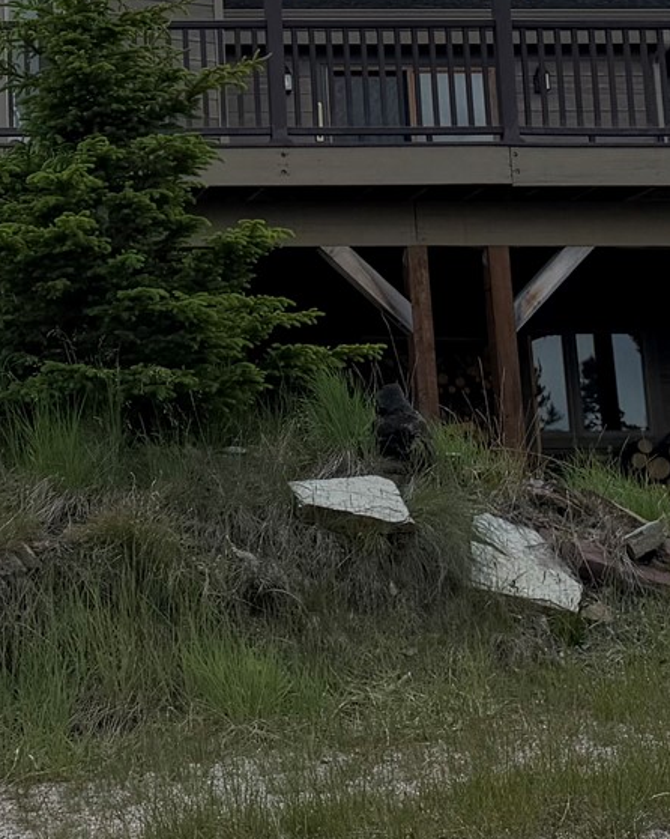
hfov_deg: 17.2
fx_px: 2133
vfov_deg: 21.8
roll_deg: +2.3
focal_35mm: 86
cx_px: -81
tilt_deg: +12.6
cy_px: 99
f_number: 1.78
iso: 80
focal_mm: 6.76
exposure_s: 1/7353
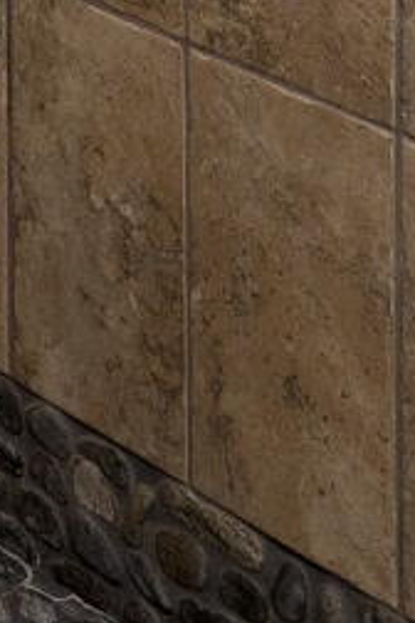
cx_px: -583
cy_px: -930
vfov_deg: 12.3
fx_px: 2196
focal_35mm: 127
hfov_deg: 9.6
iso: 200
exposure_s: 1/60
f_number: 7.1
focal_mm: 16
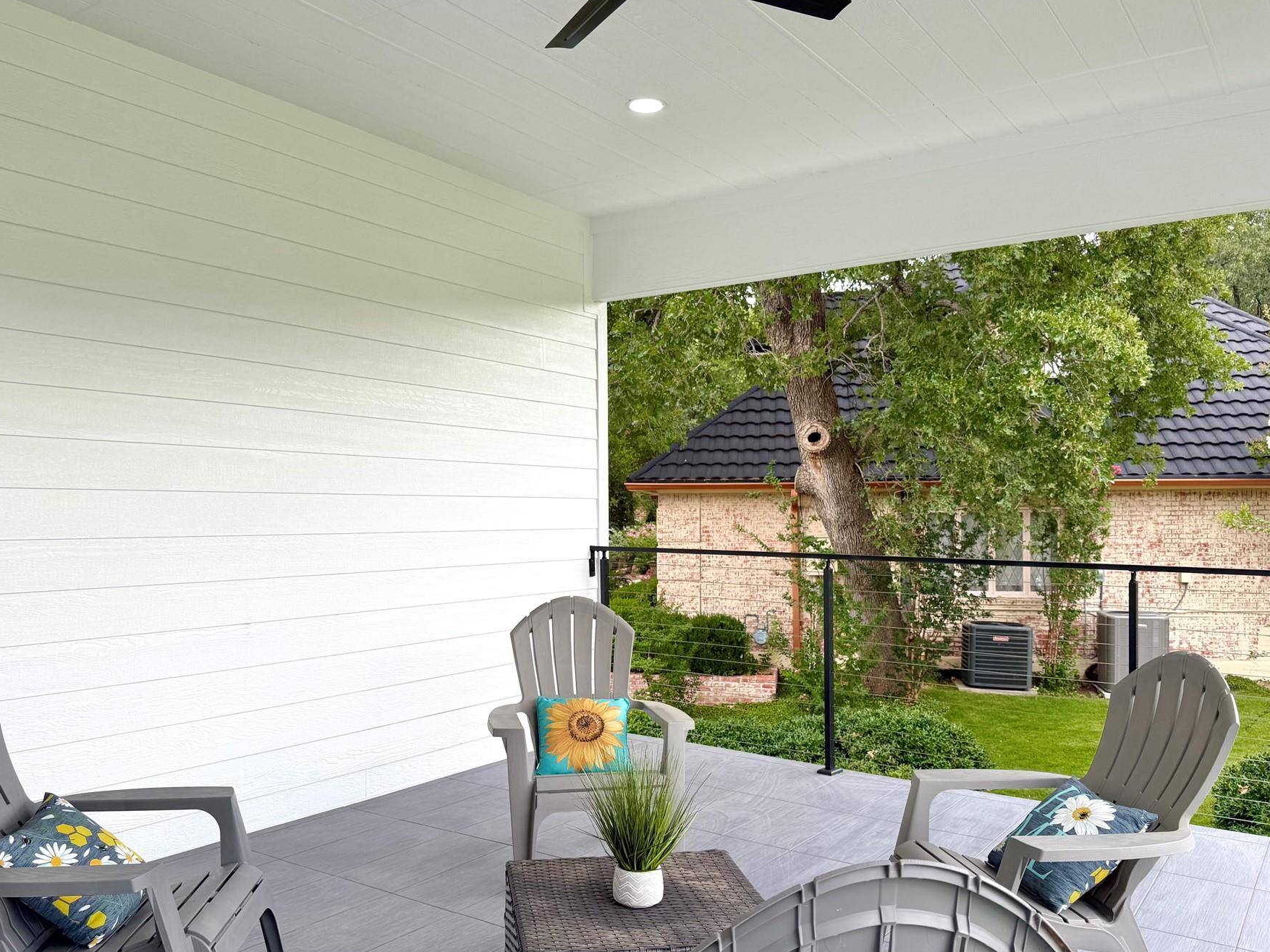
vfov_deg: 49.7
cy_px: 510
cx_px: 644
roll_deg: -0.5
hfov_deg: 63.4
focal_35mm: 28
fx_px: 1027
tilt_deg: +0.3
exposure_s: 1/575
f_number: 1.78
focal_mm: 6.76
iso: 80
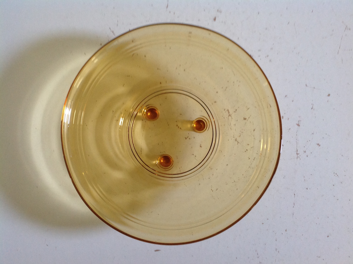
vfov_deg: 40.6
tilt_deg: -84.7
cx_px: 176
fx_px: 356
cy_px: 132
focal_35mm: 35
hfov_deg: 52.7
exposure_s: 1/15
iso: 160
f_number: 2.4
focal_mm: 4.28
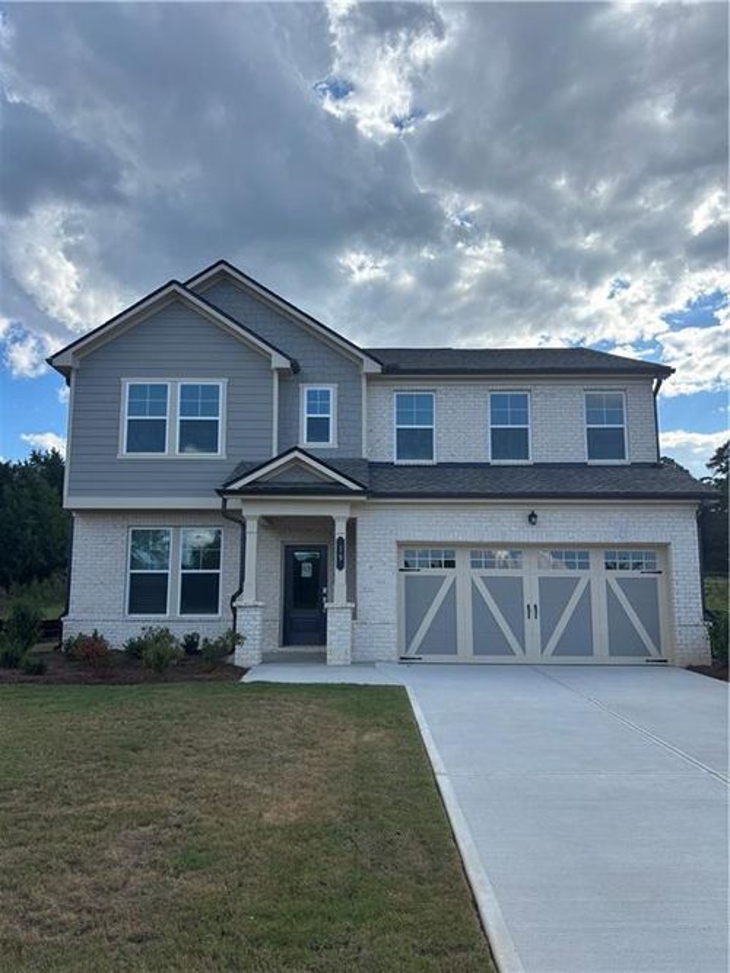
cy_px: 486
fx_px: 731
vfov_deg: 67.3
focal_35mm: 26
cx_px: 365
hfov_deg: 53.0
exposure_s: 1/2513
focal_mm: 5.96
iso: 50
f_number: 1.6
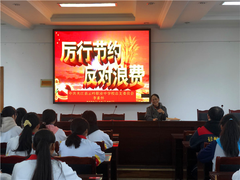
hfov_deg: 36.8
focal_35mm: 52
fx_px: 361
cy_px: 90
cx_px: 120
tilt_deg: +2.6
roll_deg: +0.6
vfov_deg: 28.0
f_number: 2.4
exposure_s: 1/57
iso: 32
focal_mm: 6
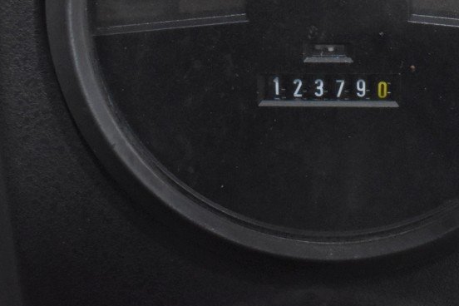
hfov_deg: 20.0
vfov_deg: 13.3
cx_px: 346
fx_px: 1289
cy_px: -14
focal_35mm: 101
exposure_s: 1/60
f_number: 4.2
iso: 4000
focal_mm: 31
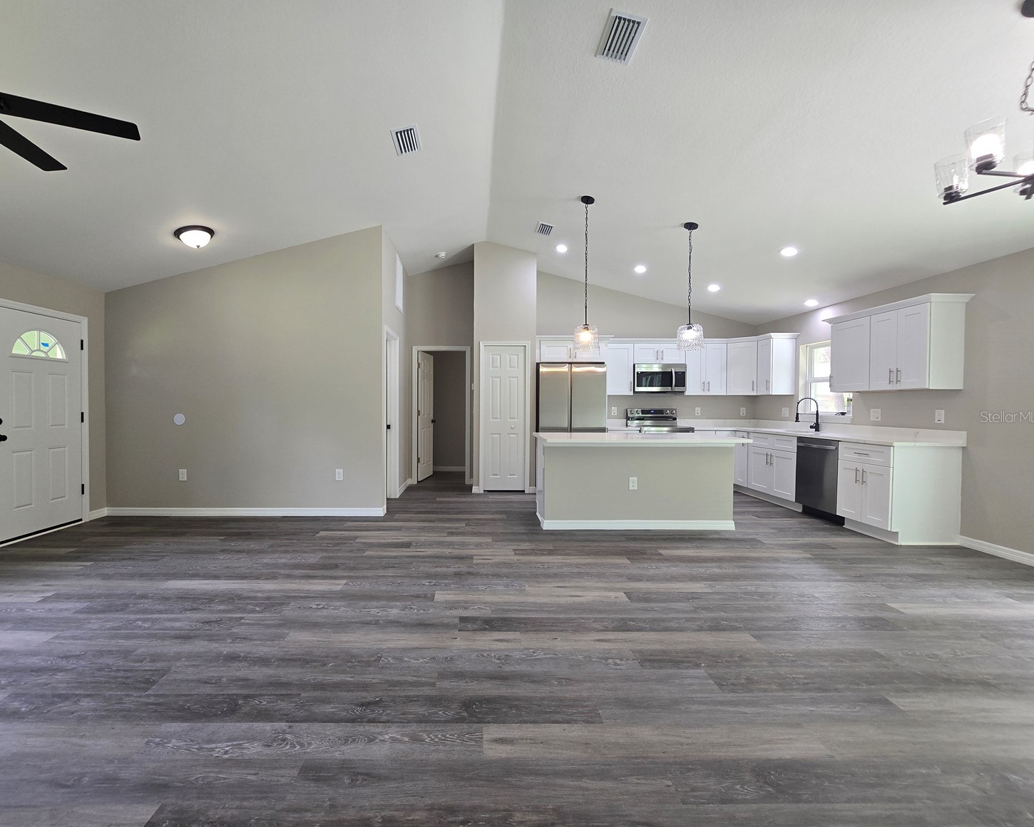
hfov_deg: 100.5
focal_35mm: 14
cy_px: 416
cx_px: 477
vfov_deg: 88.0
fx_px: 428
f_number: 2.2
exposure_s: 1/60
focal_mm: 2.2
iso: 64
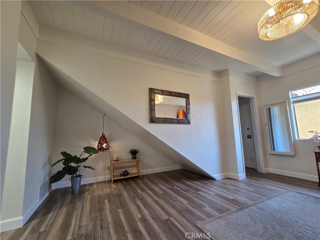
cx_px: 160
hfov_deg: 106.2
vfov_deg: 89.9
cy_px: 120
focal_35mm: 13
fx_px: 120
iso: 160
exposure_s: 1/120
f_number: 2.2
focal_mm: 2.2
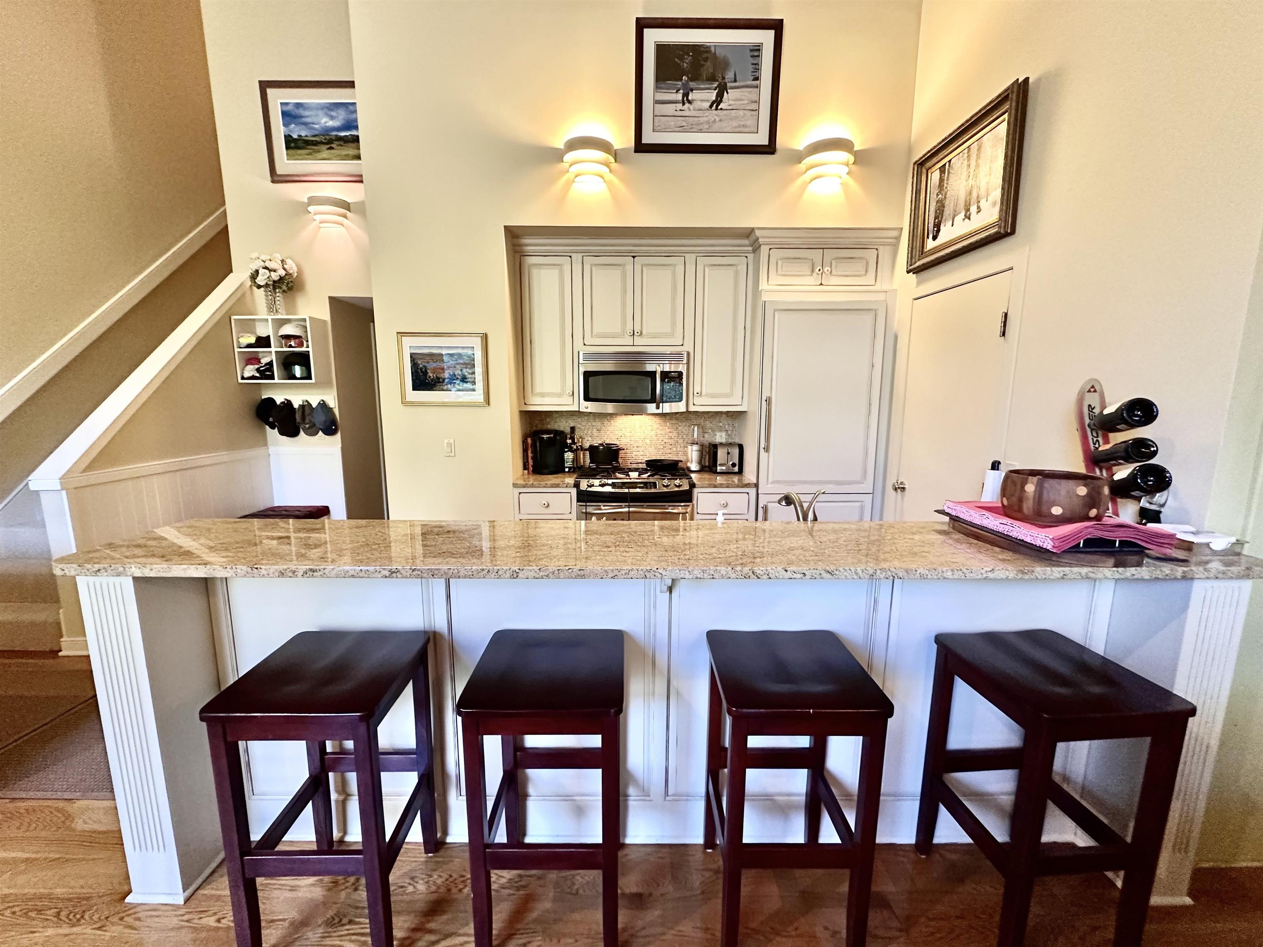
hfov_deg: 102.1
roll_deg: -0.8
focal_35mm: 14
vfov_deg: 85.7
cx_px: 632
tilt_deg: -10.3
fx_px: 511
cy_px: 474
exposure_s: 1/60
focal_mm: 2.22
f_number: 2.2
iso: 400
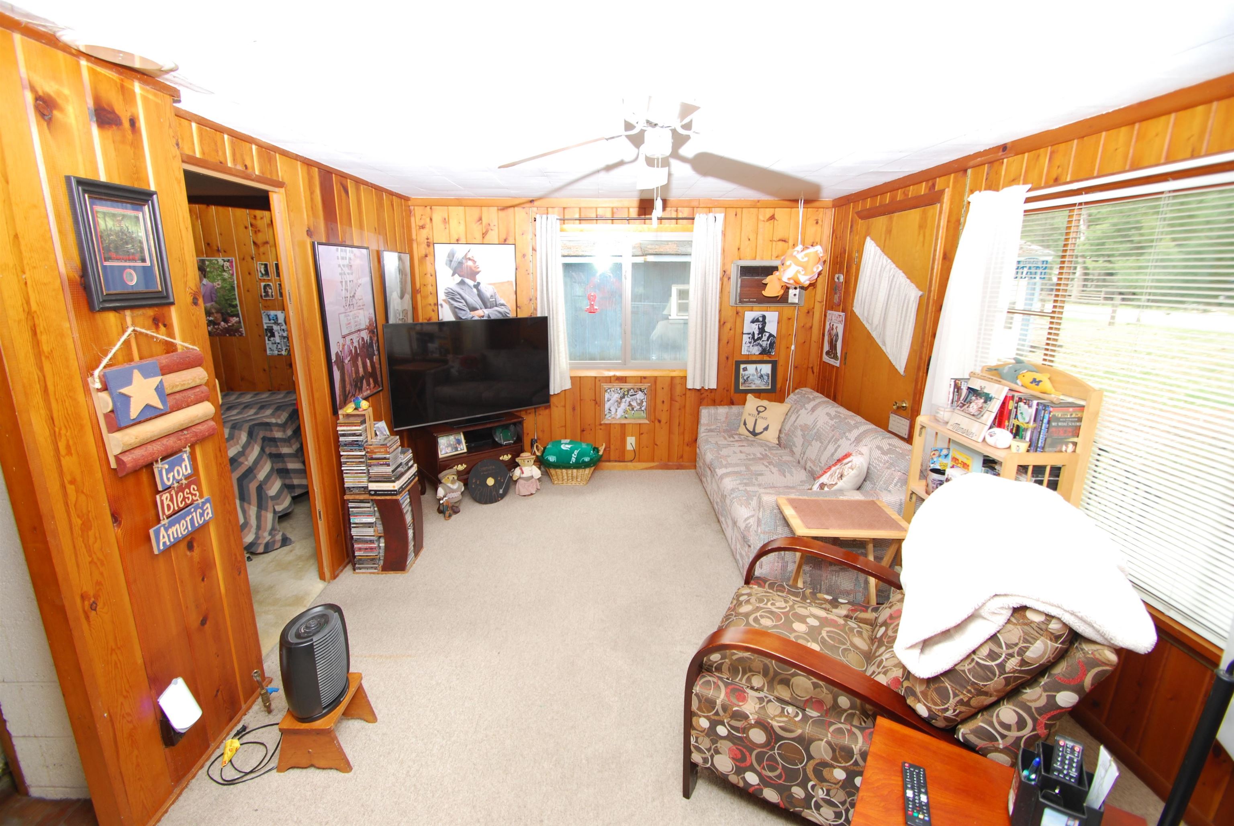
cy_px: 413
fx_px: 515
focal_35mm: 15
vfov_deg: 77.5
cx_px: 617
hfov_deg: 100.3
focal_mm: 10
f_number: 4
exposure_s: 1/60
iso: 200
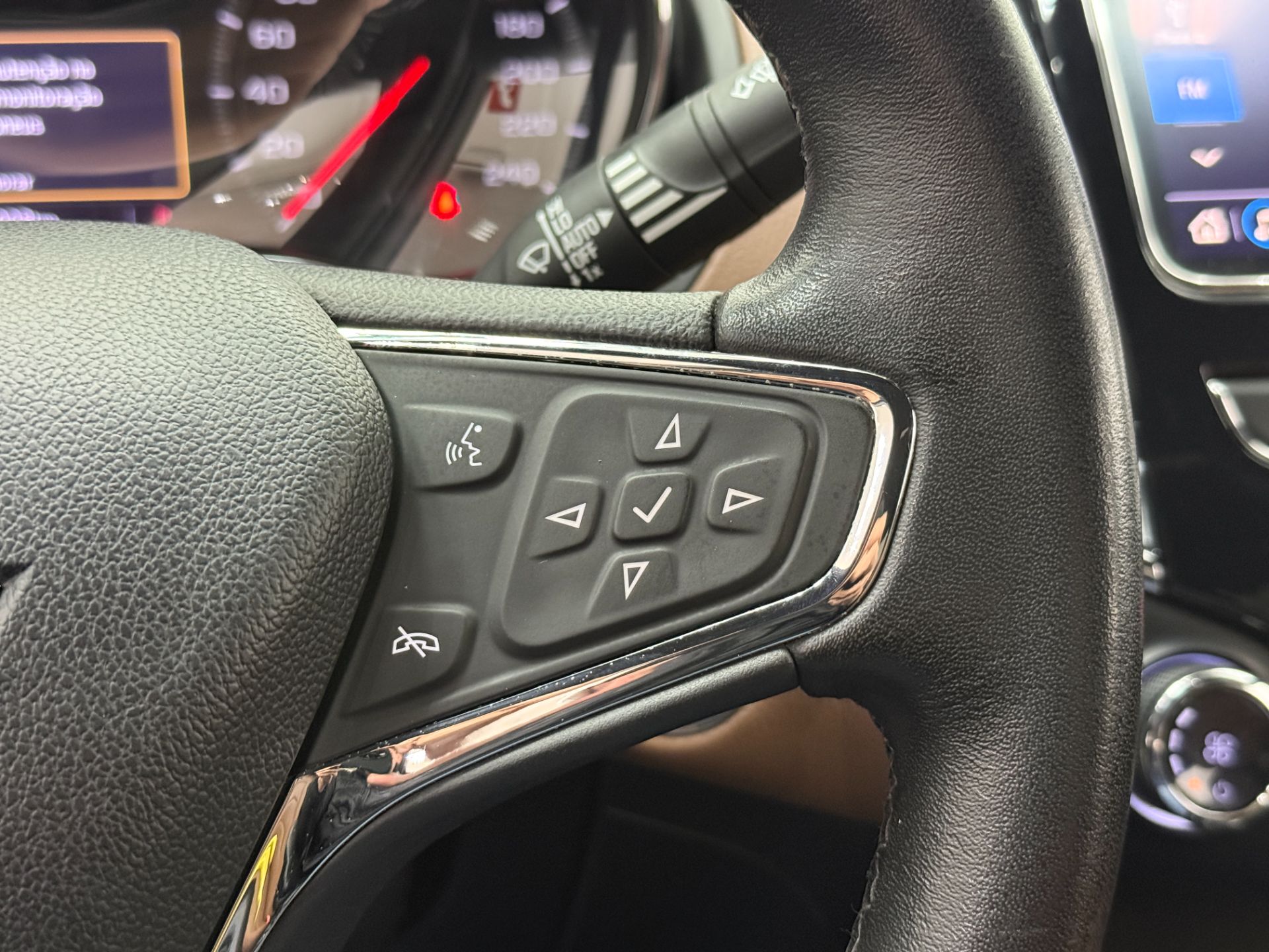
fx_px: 1760
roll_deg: -0.7
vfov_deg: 30.3
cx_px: 634
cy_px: 476
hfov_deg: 39.7
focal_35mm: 48
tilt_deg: -18.8
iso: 500
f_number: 1.78
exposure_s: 1/30
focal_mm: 6.76
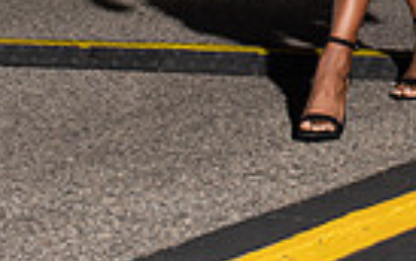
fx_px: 3405
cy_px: -334
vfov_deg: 4.3
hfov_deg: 7.0
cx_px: 451
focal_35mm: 300
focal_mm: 90
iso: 1000
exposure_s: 1/200
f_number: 6.3
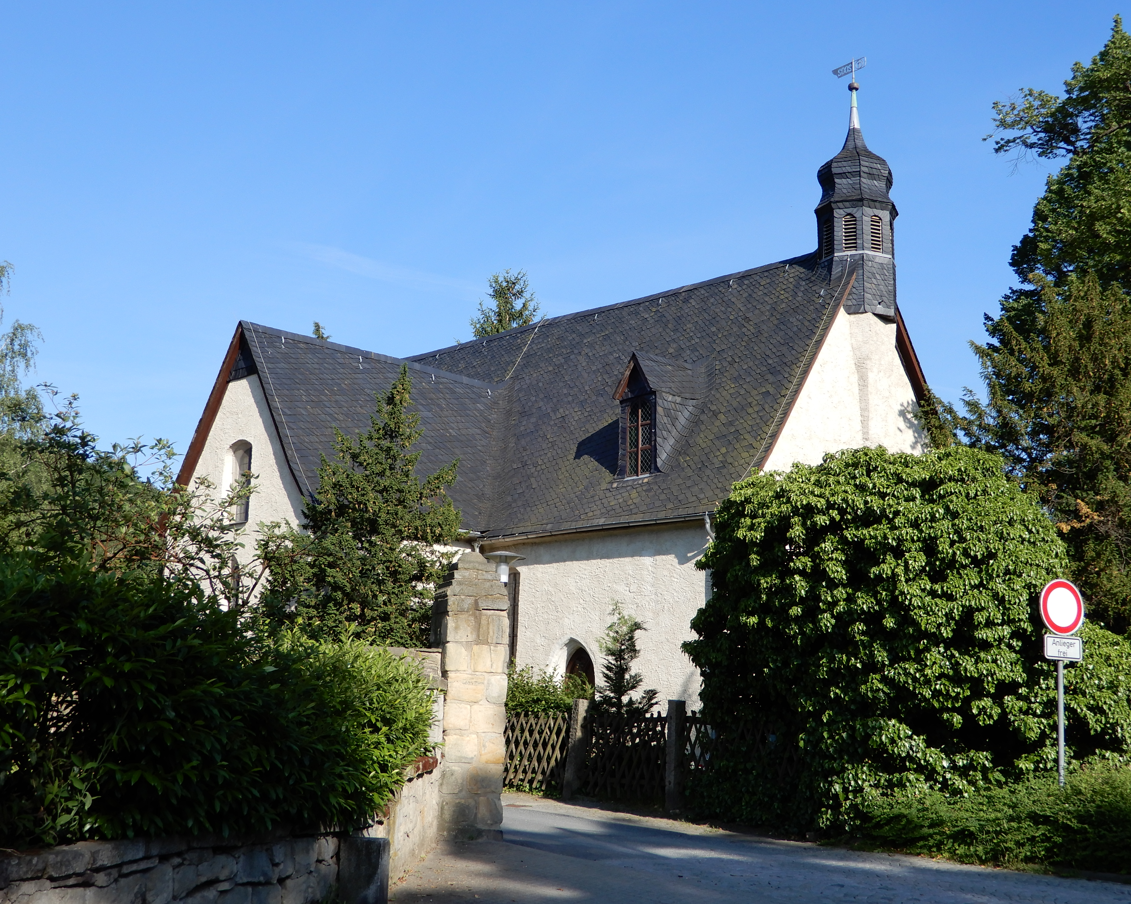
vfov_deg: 34.2
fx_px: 1473
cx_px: 595
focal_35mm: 44
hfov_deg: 42.0
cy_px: 452
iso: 80
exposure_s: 1/500
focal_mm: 7.5
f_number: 4
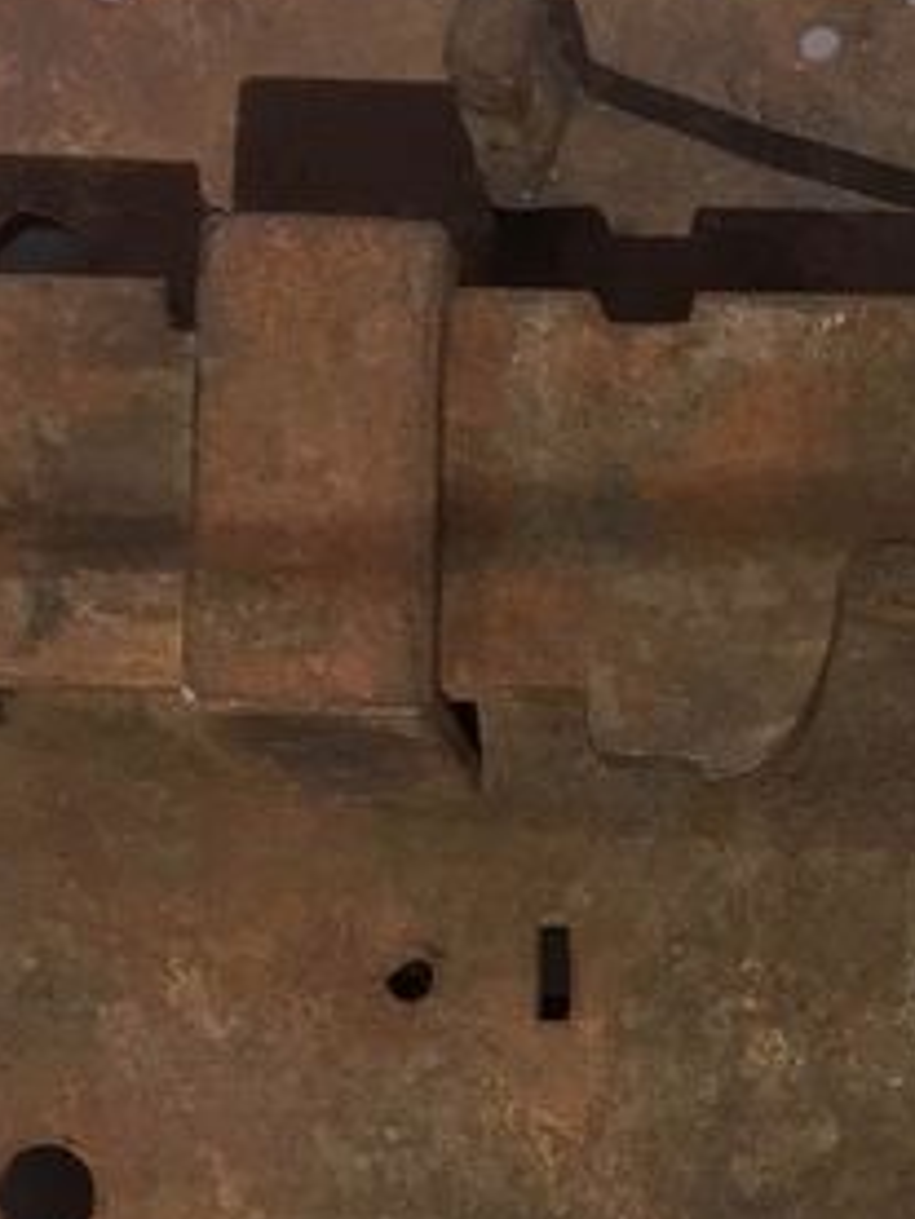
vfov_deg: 21.8
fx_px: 2960
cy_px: 1418
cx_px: 1061
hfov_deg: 16.9
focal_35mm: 84
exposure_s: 1/15
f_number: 2.2
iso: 200
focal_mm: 4.15
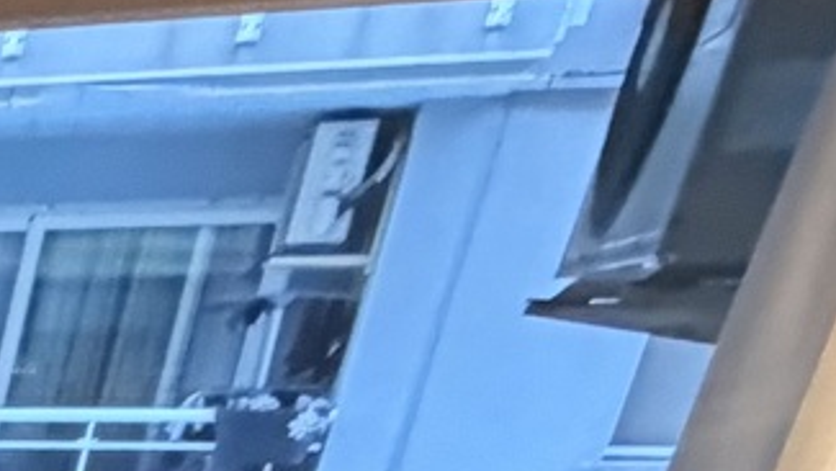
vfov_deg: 9.8
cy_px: 1467
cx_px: -1052
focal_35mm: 90
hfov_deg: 15.6
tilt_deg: -28.5
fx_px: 1996
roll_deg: +0.5
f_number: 2.2
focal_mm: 2.22
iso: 800
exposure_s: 1/50
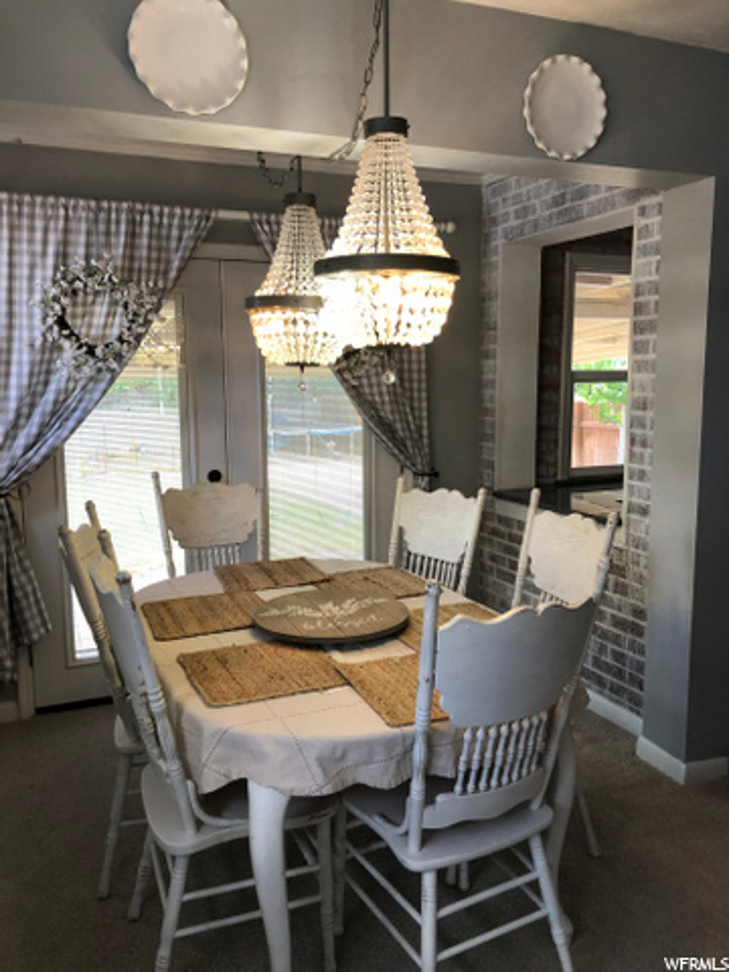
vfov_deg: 63.4
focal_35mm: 28
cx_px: 364
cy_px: 486
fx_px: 786
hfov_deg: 49.7
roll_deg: +0.2
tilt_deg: -8.8
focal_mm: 3.99
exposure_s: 1/30
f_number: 1.8
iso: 32
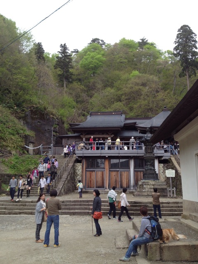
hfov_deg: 40.7
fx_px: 267
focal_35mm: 35
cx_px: 99
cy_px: 132
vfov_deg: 52.6
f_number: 2.4
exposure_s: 1/150
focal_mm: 4.28
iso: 64
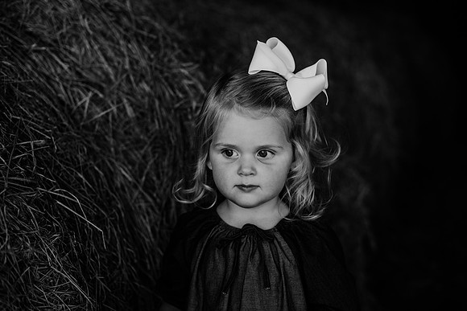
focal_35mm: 50
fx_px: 649
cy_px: 156
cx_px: 234
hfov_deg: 39.6
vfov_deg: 27.0
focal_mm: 50
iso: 200
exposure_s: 1/800
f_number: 2.8
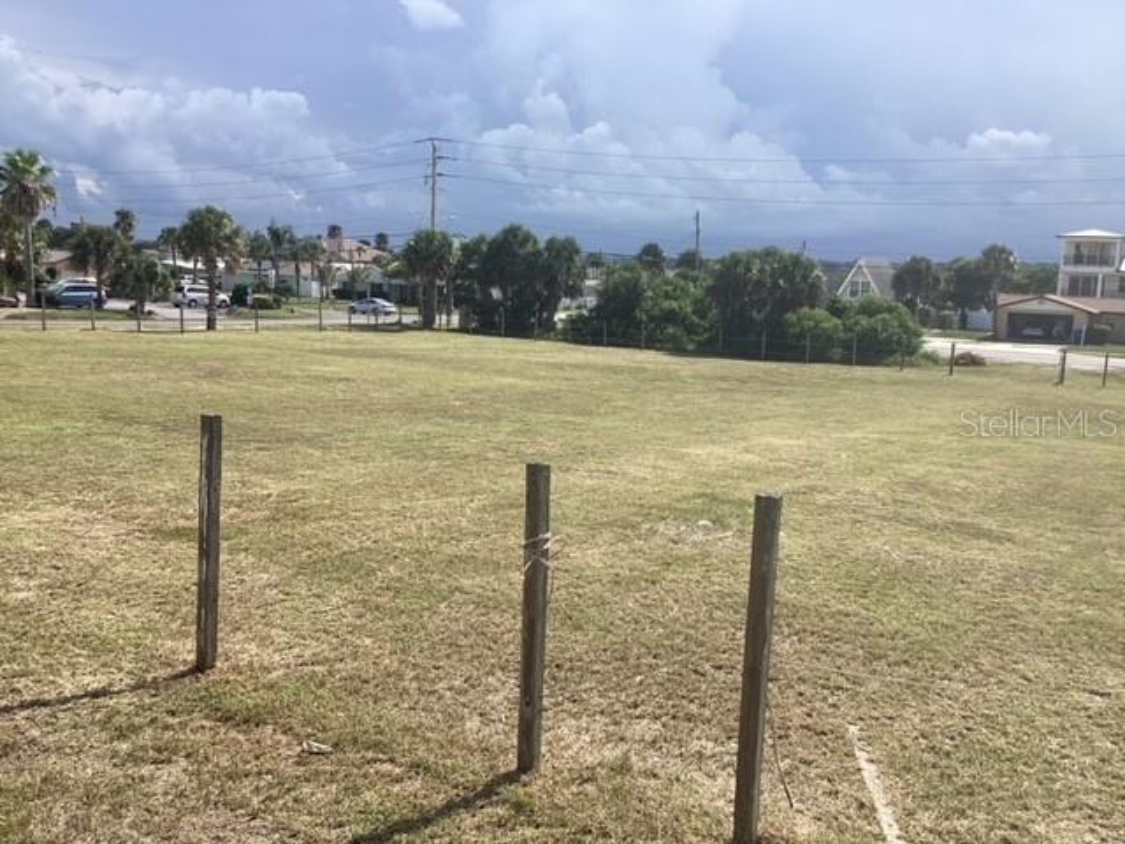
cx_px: 562
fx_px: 1007
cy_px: 422
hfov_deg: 58.4
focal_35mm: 31
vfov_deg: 45.4
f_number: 2.4
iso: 25
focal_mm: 3.3
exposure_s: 1/1131
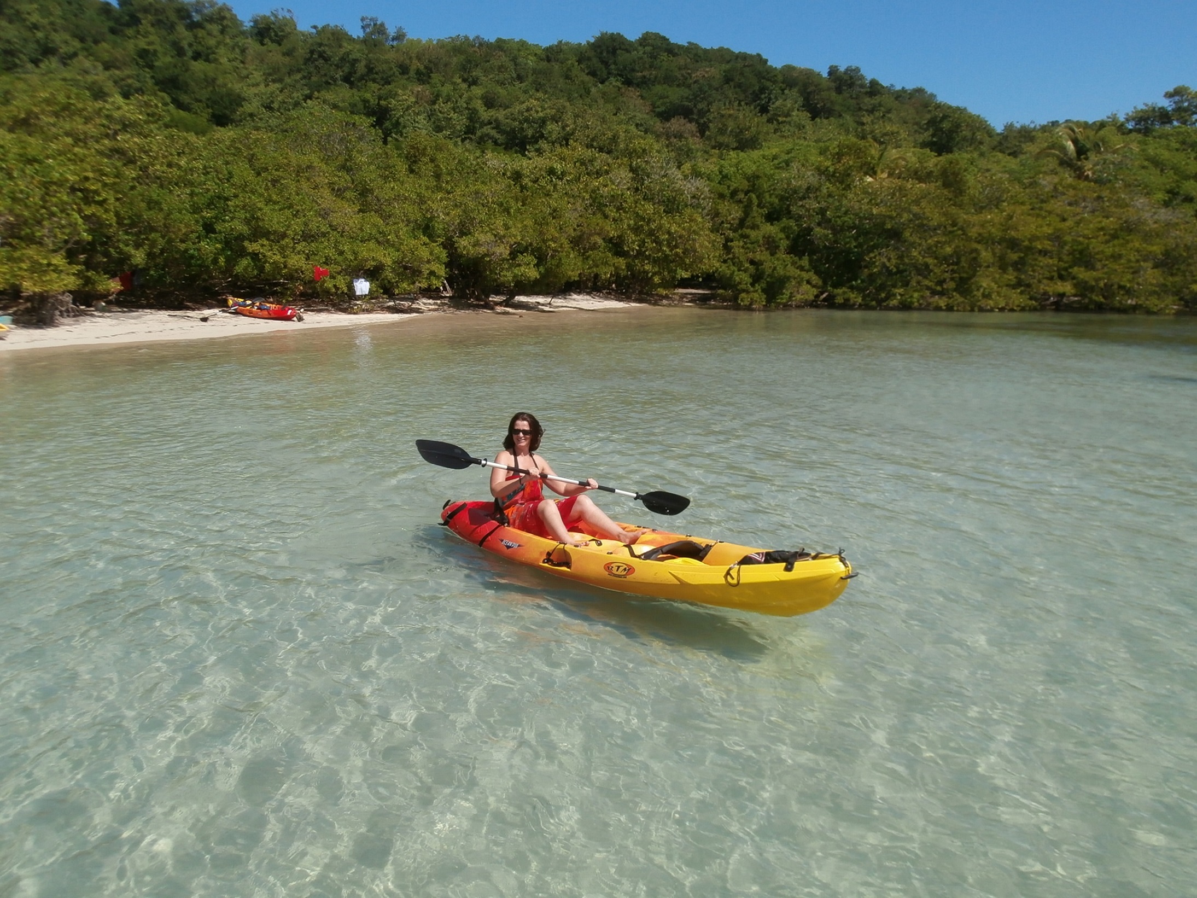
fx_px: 1037
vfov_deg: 46.8
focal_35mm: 30
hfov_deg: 60.0
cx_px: 598
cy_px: 449
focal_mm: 5.36
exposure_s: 1/1250
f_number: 3.5
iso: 100
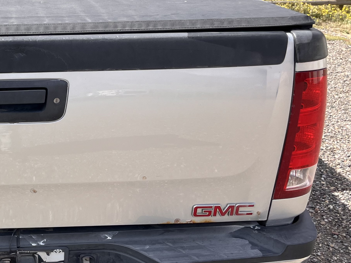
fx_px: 588
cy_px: 115
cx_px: 2
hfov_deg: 30.9
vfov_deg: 25.2
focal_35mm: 58
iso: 50
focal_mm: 5.1
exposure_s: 1/2222
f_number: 1.6
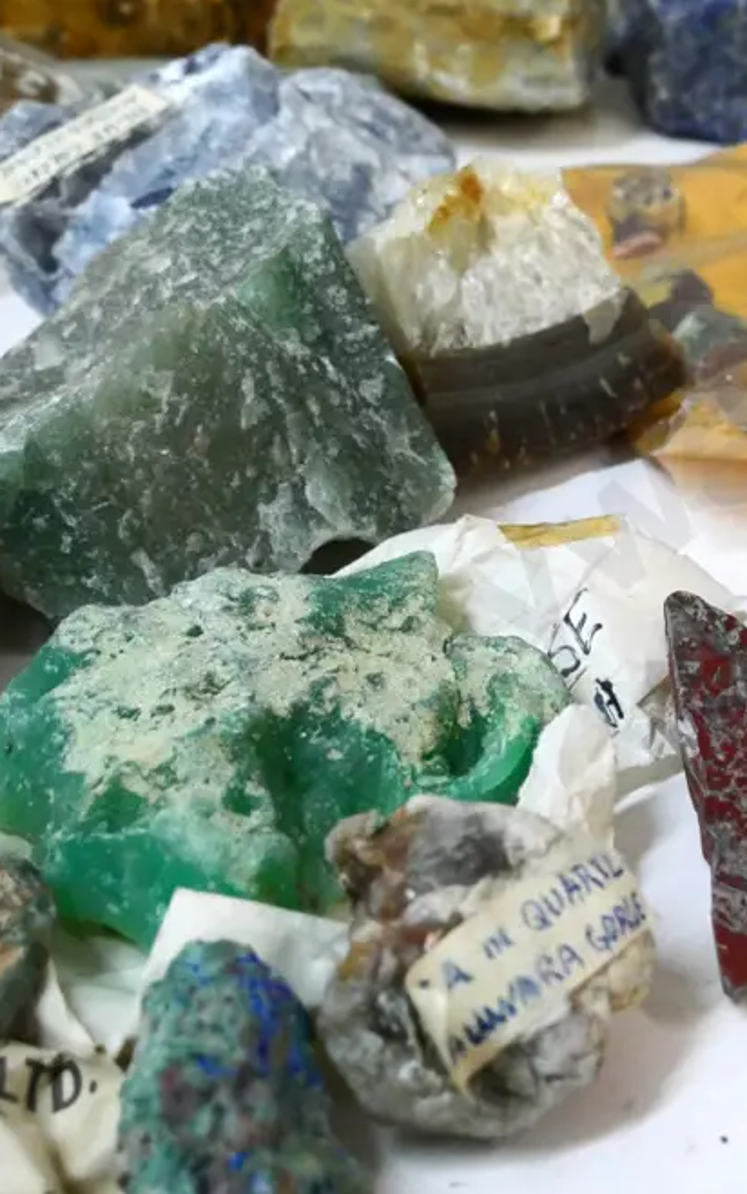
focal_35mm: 56
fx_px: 1824
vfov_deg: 36.2
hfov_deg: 22.6
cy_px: 500
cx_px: 664
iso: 3200
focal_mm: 17
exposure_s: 1/200
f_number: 5.6
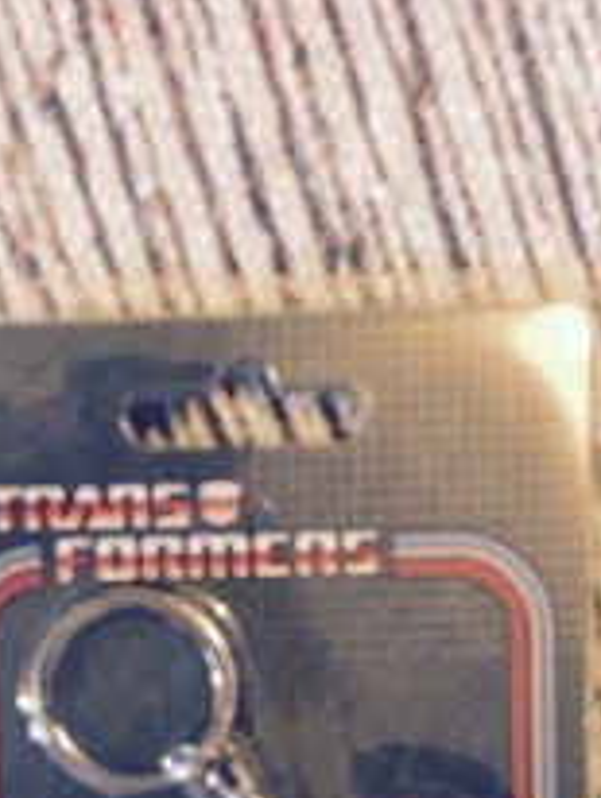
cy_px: 753
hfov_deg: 24.4
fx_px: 1386
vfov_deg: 30.4
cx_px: 233
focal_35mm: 60
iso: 250
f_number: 2.2
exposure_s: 1/30
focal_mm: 4.15
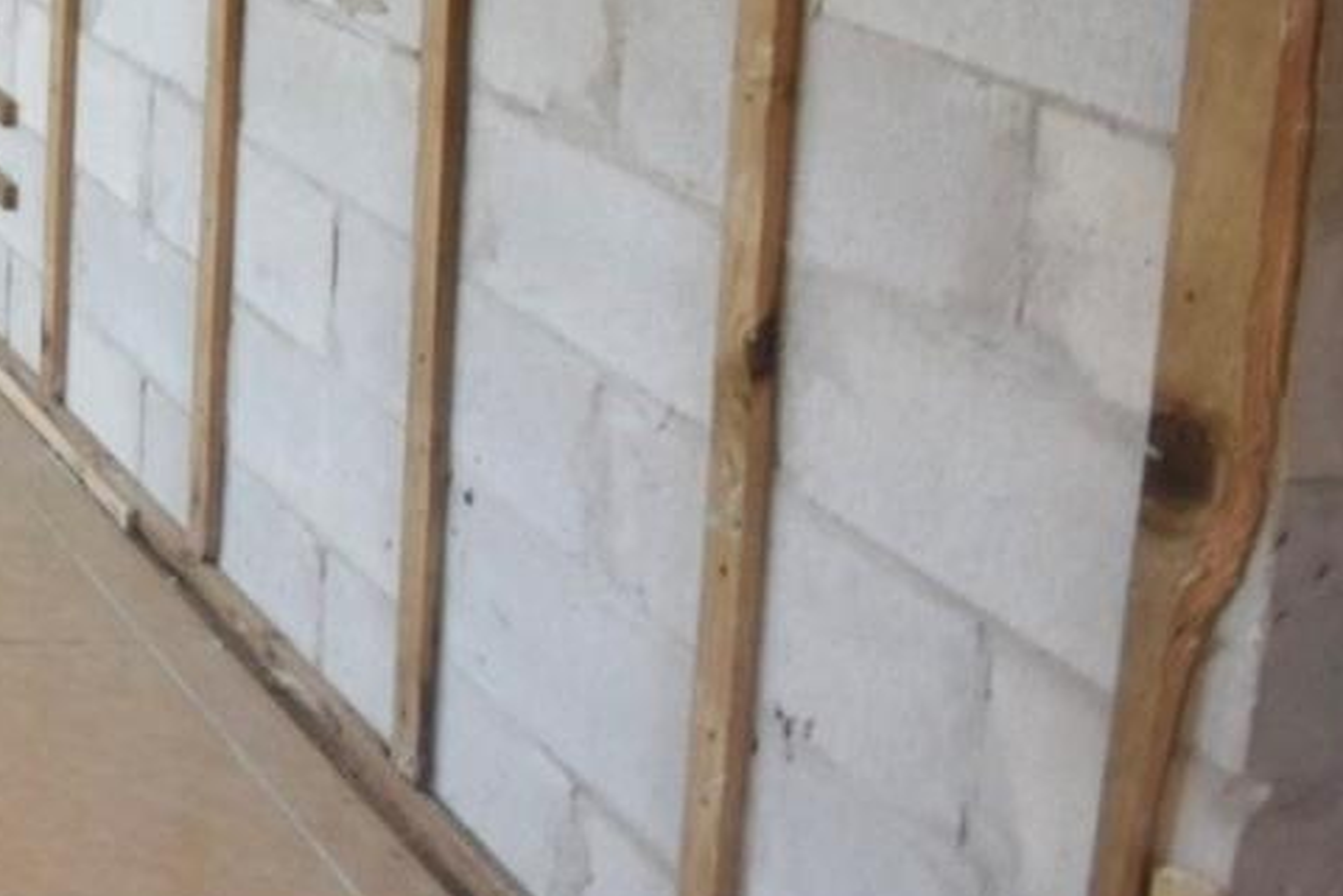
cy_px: -529
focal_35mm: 50
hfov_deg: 24.9
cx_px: -870
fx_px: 1865
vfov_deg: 21.5
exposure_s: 1/50
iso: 1250
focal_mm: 10
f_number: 4
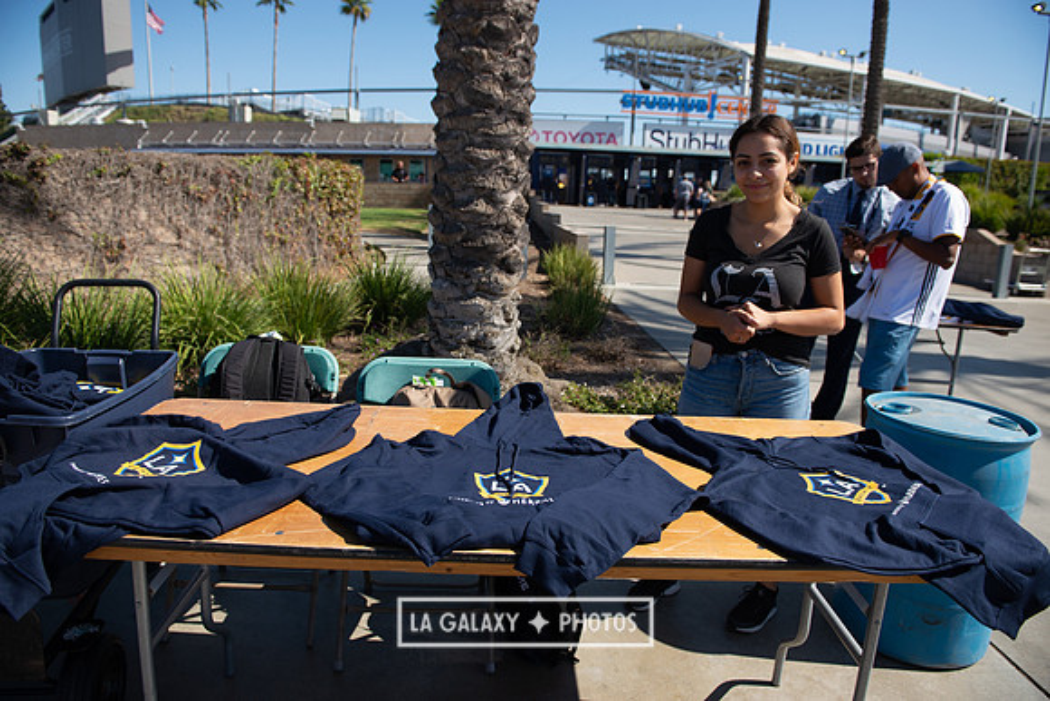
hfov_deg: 73.7
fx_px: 700
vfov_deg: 53.2
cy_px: 350
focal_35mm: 24
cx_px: 525
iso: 200
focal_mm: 24
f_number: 4
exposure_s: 1/2000
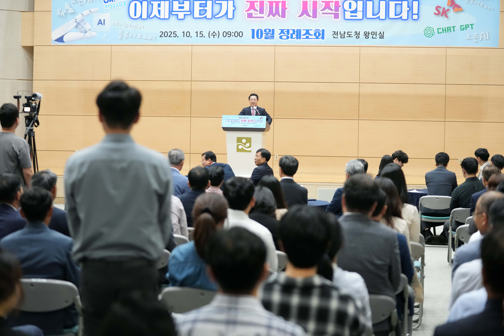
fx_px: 1120
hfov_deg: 25.4
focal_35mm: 80
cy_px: 168
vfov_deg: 17.1
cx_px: 252
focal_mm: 80
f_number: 3.2
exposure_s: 1/200
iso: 3200
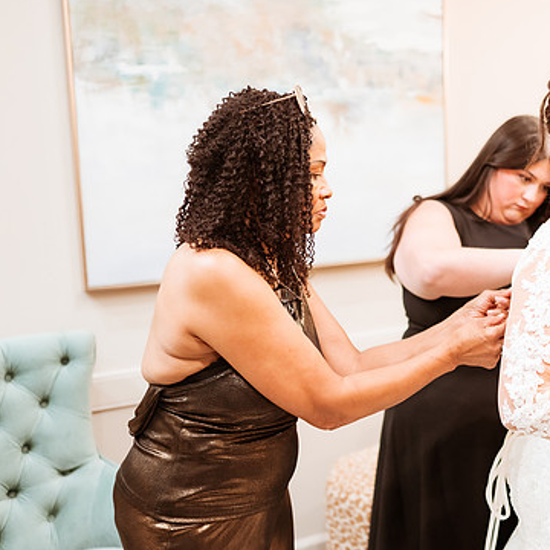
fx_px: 863
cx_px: 402
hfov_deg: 34.7
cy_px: 260
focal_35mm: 48
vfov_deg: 35.3
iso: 1250
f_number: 1.8
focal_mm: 35
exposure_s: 1/320
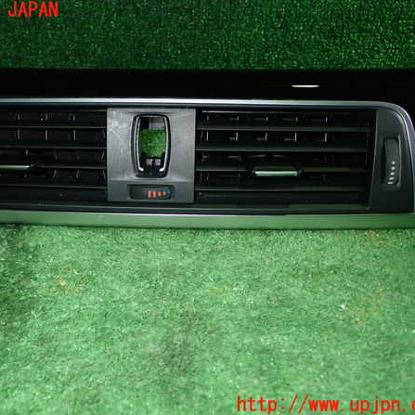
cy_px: 208
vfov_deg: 43.9
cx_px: 168
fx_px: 515
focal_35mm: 38
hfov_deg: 43.7
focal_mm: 5.79
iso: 400
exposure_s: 1/30
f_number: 7.1
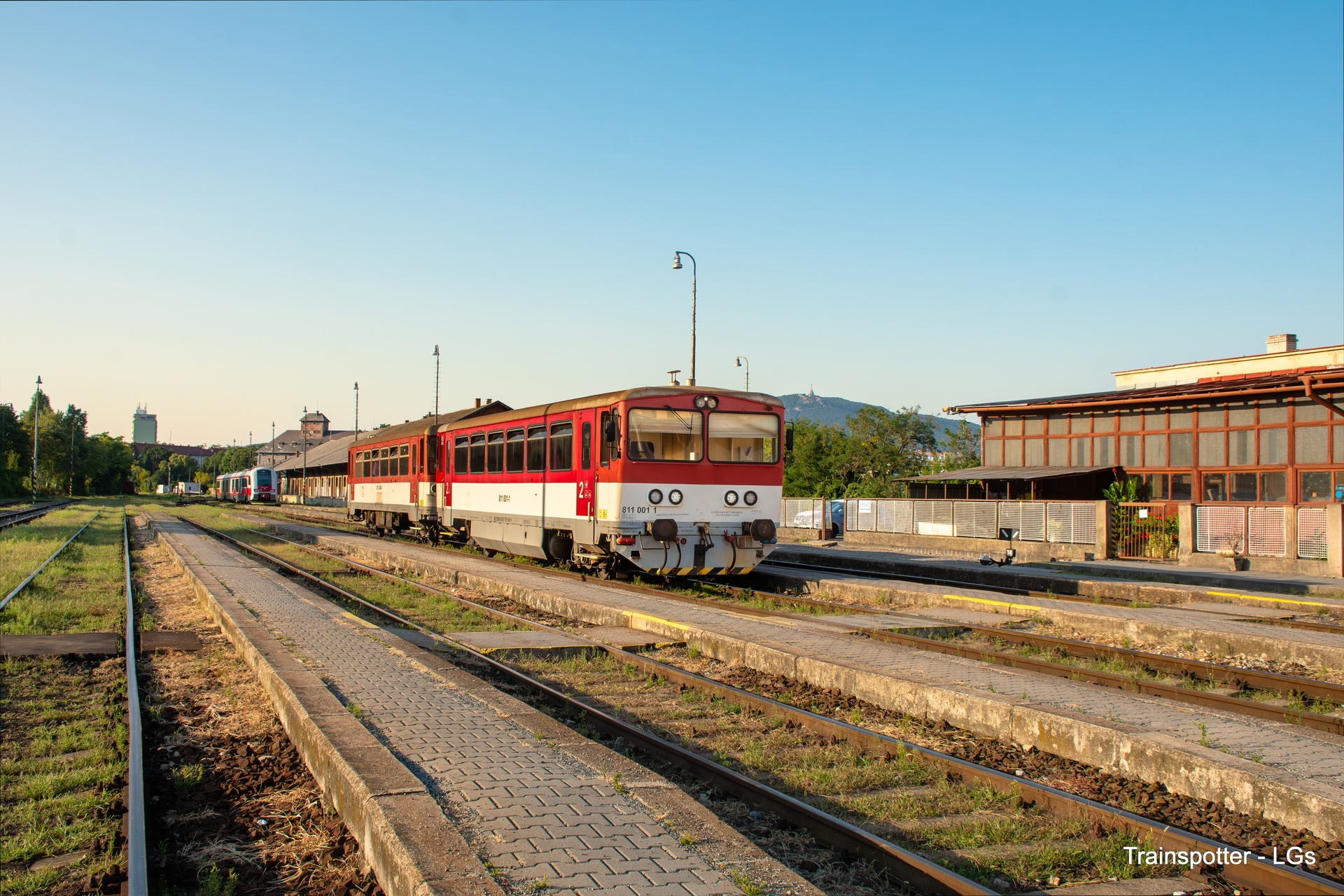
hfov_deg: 55.8
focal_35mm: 34
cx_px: 672
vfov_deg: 38.9
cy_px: 448
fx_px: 1269
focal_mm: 23
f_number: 8
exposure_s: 1/500
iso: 100
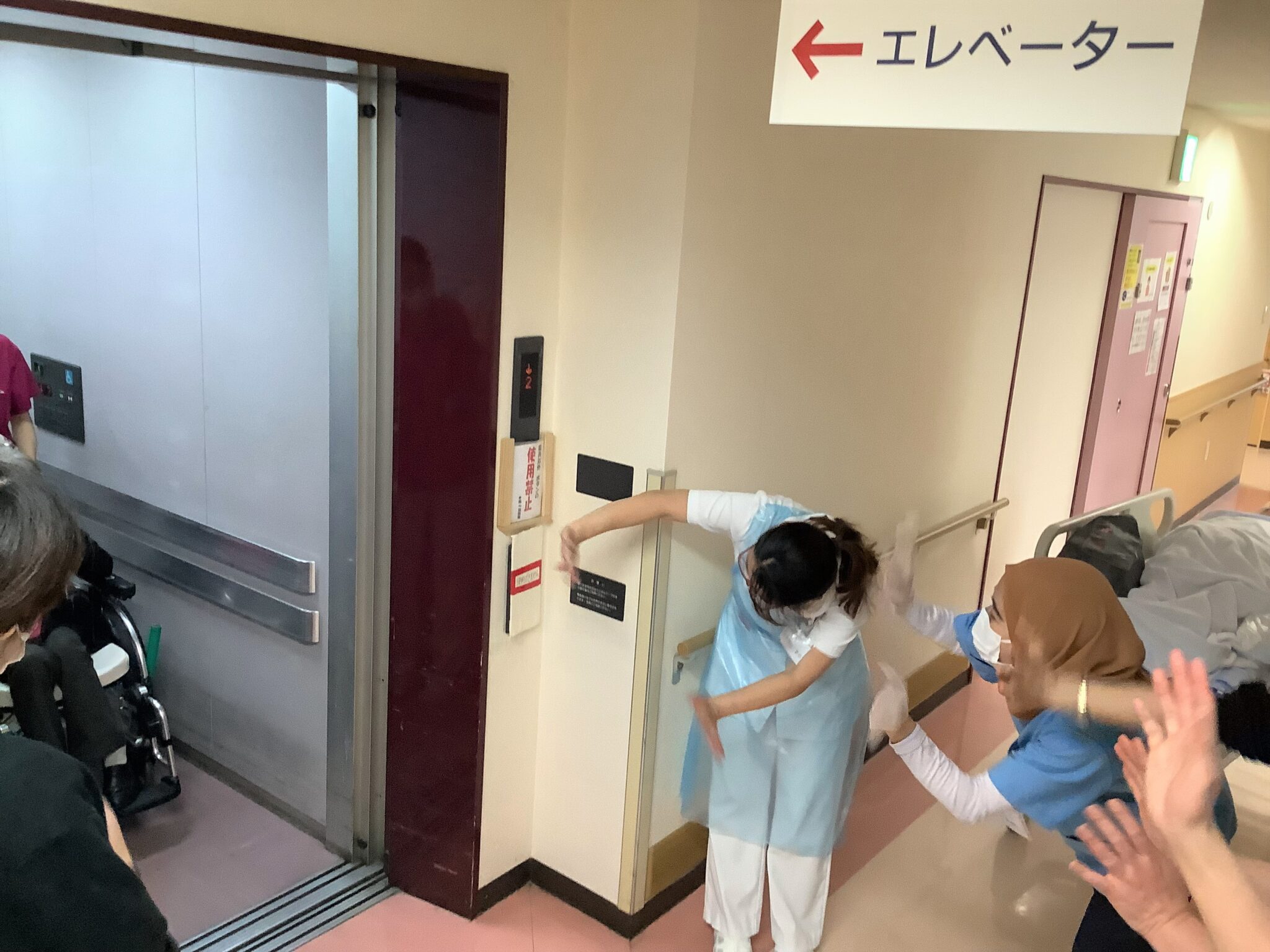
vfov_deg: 45.4
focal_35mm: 31
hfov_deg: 58.4
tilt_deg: -15.1
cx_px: 635
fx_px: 1137
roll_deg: -3.4
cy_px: 476
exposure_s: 1/40
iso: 320
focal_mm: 3.3
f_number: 2.4
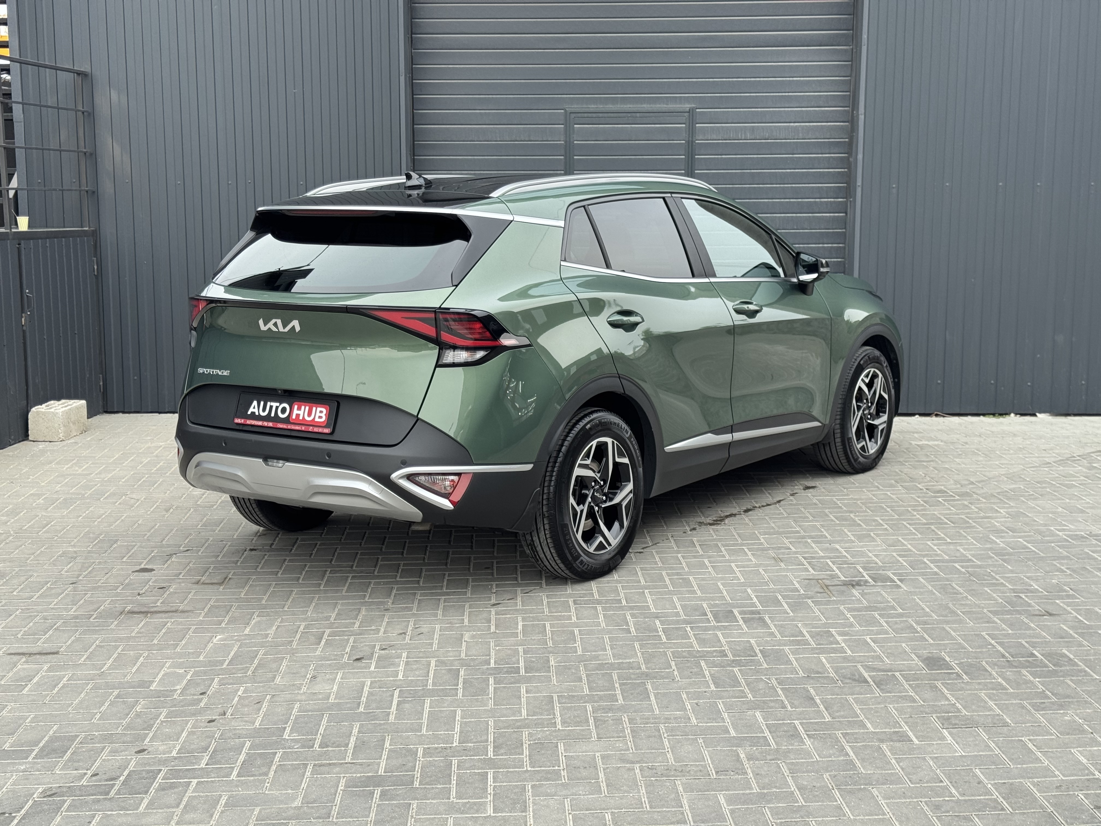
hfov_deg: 39.7
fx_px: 1527
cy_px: 413
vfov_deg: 30.3
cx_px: 550
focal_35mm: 48
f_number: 1.78
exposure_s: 1/121
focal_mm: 6.76
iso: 80
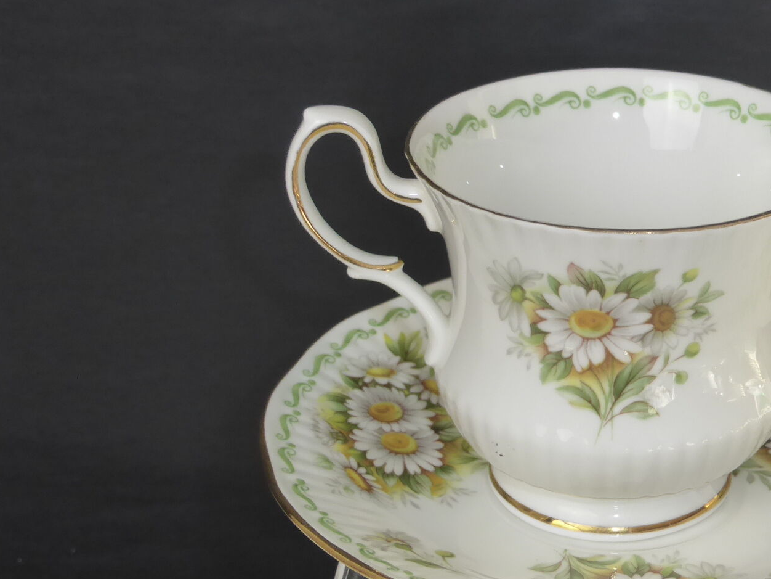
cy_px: 354
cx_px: 603
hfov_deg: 26.6
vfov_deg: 20.4
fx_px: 1604
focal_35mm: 72
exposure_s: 1/60
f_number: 4.1
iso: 160
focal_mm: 7.9
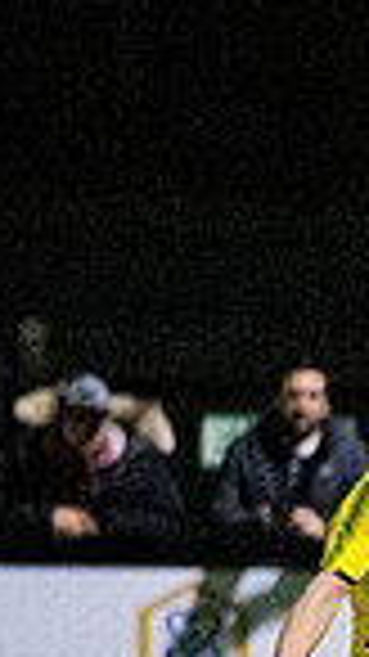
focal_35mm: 1463
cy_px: 1033
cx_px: 1574
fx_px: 25478
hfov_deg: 0.8
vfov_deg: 1.5
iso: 8000
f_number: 2.8
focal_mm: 200
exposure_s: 1/1000
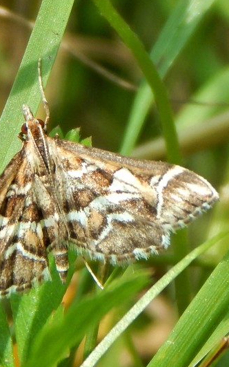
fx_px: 4253
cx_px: 76
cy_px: 181
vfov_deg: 4.9
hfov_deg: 3.1
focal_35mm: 426
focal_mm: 44.9
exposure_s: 1/200
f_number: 5.6
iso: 125
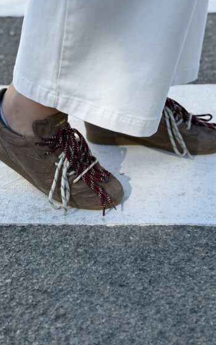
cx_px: 100
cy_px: 167
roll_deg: +1.8
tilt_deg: -33.2
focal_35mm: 54
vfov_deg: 37.5
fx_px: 509
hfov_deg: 24.0
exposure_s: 1/1838
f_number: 1.78
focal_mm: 6.76
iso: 64
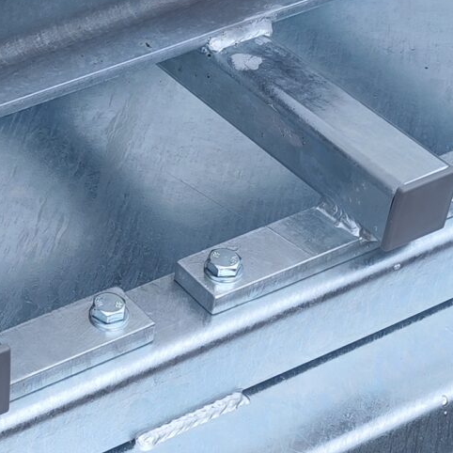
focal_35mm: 108
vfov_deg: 16.1
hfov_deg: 15.4
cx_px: -126
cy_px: 227
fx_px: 1599
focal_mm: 7.01
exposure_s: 1/710
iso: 50
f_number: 1.69
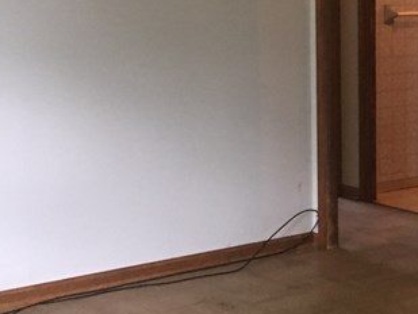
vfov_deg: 15.4
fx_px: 1160
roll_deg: -1.8
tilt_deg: -9.3
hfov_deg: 19.8
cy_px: 172
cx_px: 422
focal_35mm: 96
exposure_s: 1/17
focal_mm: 4.15
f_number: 2.2
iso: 200
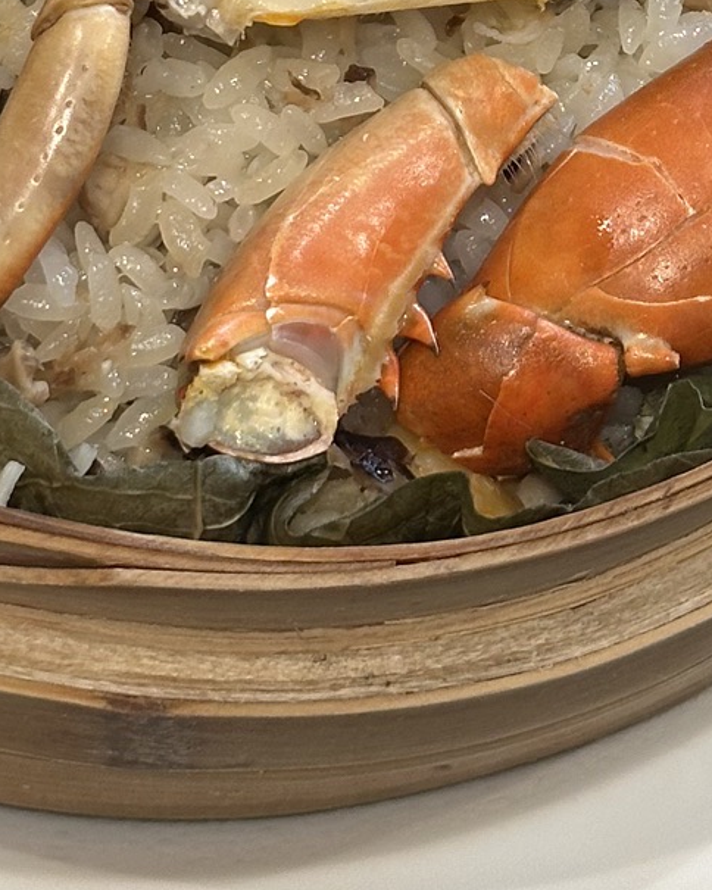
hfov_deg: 10.0
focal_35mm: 155
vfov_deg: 12.0
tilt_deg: -66.3
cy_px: -357
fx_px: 4083
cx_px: 204
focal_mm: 6.86
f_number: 1.78
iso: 80
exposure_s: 1/100
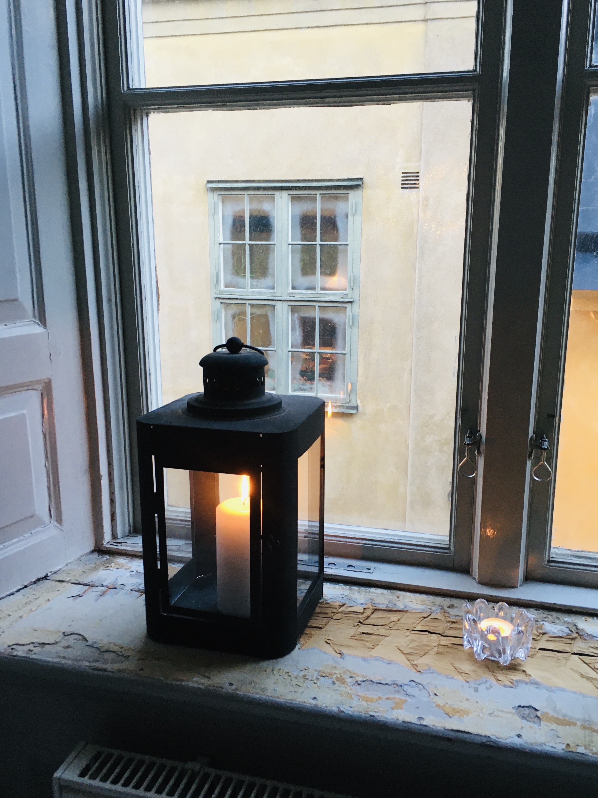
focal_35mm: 31
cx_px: 316
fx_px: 714
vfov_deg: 58.3
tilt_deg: -14.4
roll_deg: -0.4
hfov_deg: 45.4
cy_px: 415
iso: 100
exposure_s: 1/33
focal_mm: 4.15
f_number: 2.2
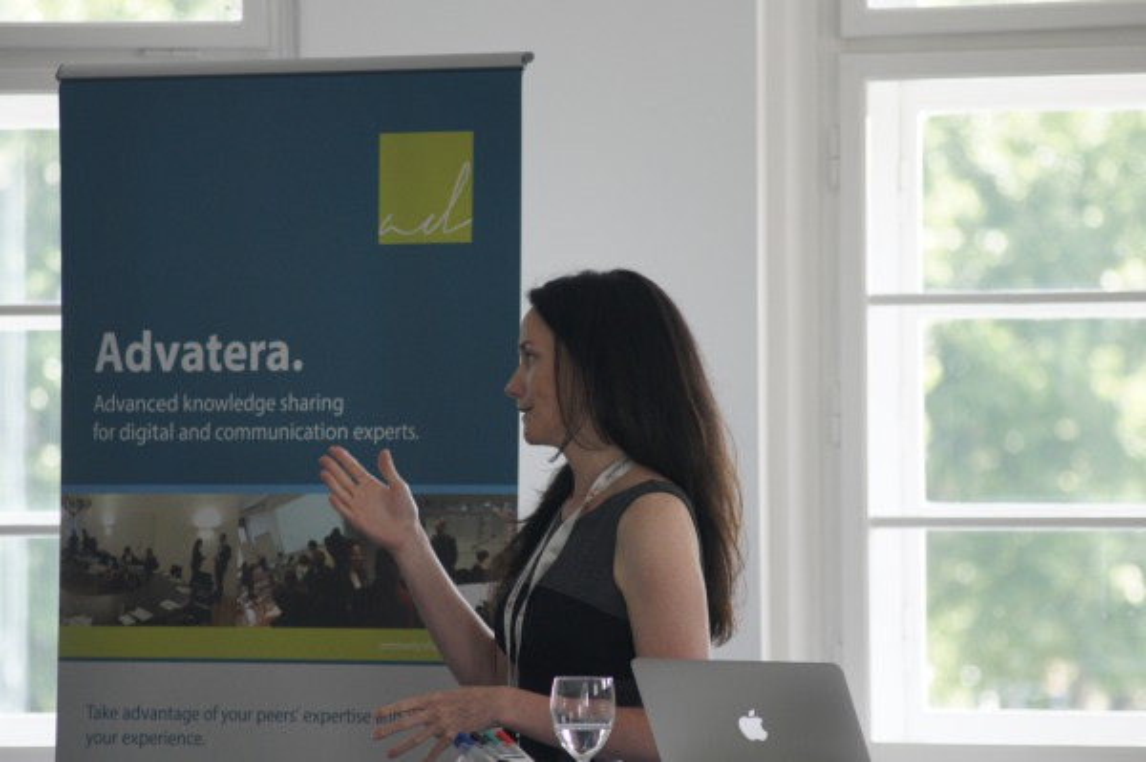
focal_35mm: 202
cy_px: 381
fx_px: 6441
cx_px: 573
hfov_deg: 10.2
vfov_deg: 6.8
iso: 1000
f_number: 4.5
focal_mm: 135
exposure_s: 1/250
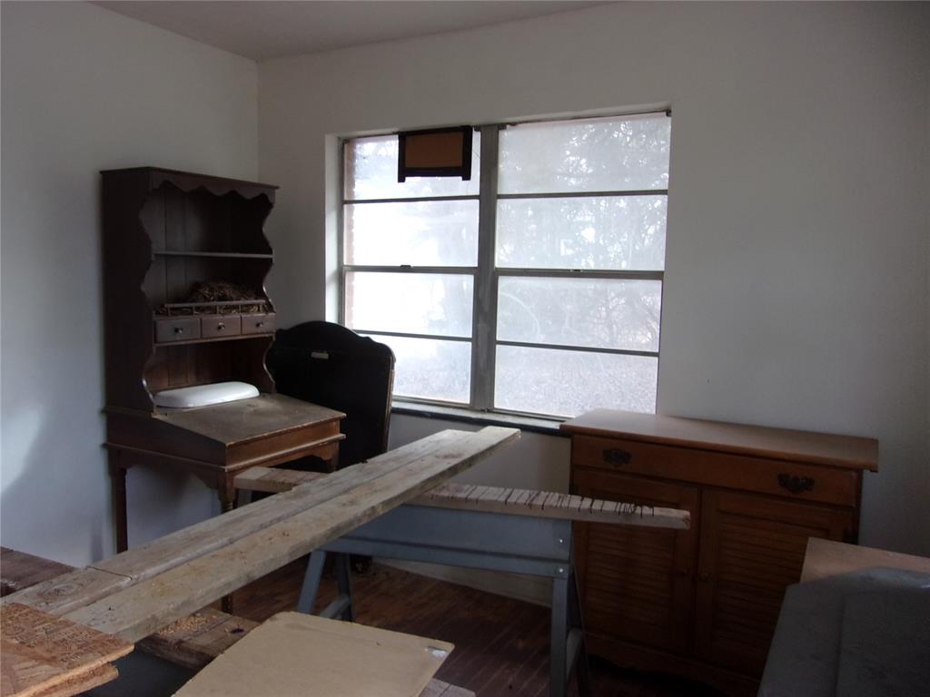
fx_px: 725
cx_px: 465
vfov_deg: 51.4
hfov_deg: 65.3
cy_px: 348
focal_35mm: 27
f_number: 3
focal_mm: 4.9
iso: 125
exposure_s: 1/34
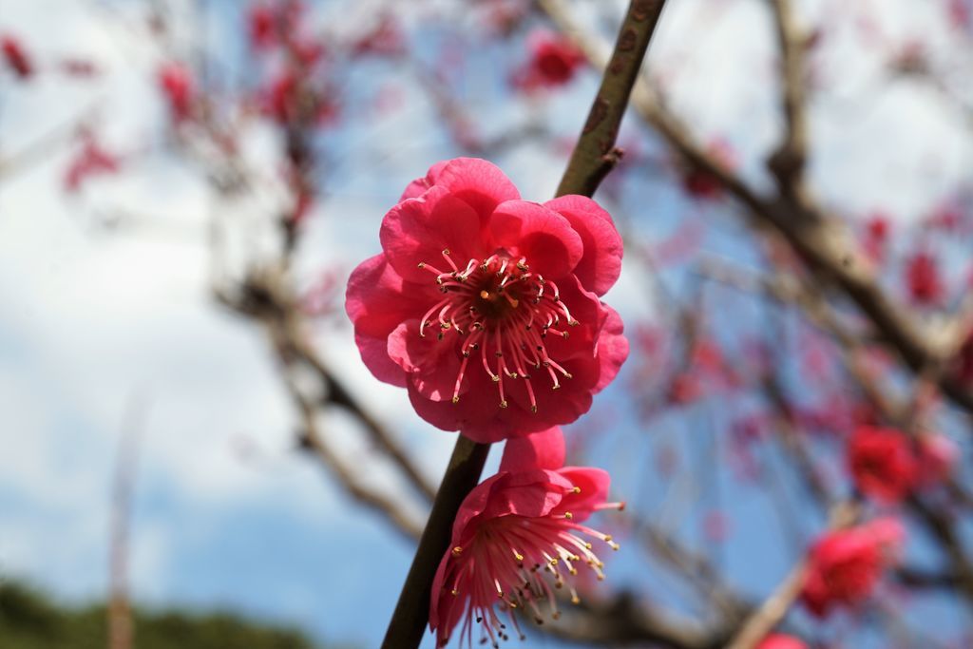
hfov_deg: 43.6
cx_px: 486
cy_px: 324
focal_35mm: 45
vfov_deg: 29.9
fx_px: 1216
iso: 100
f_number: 9
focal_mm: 30
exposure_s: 1/200
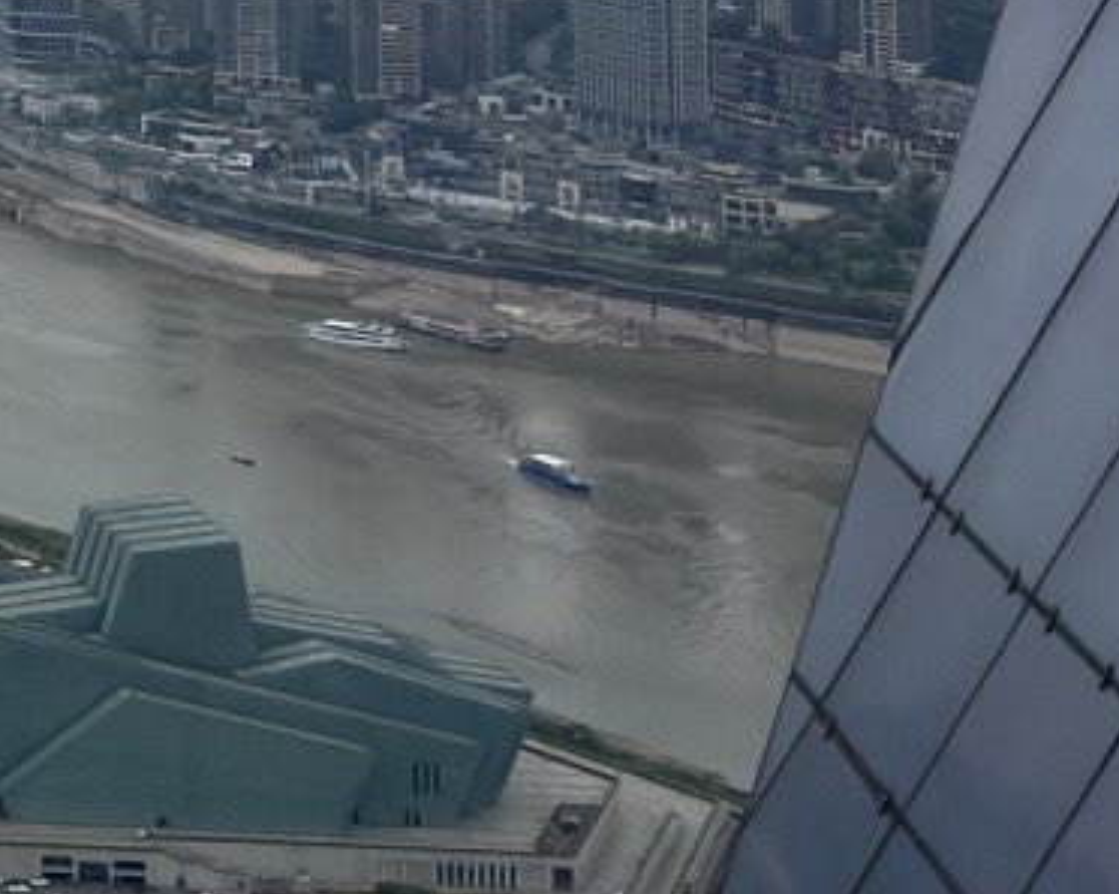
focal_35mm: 127
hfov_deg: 12.3
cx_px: -1495
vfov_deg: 10.8
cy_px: -1017
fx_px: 4203
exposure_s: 1/15152
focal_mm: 6.76
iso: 100
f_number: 1.78
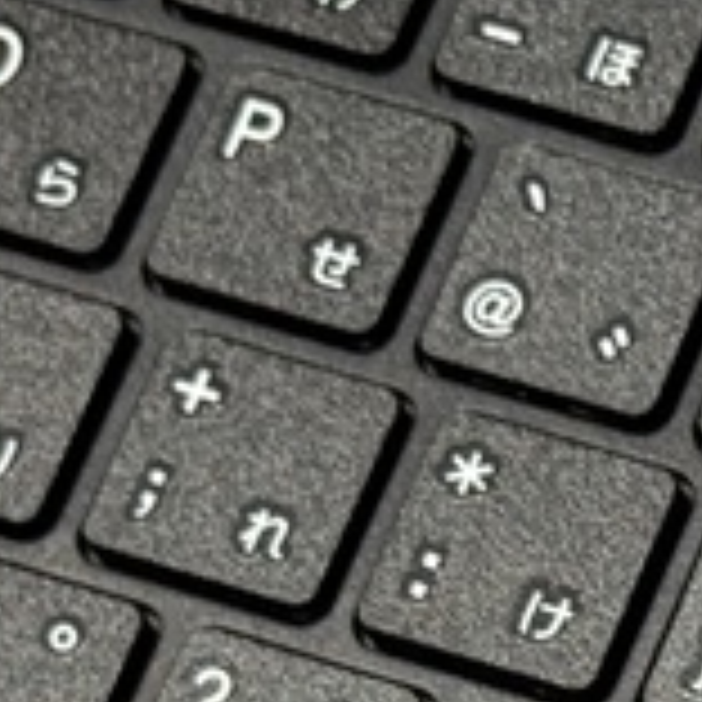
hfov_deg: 6.2
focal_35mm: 279
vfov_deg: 6.2
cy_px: 873
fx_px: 6401
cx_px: 868
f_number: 1.78
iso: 125
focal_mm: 6.76
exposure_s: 1/100
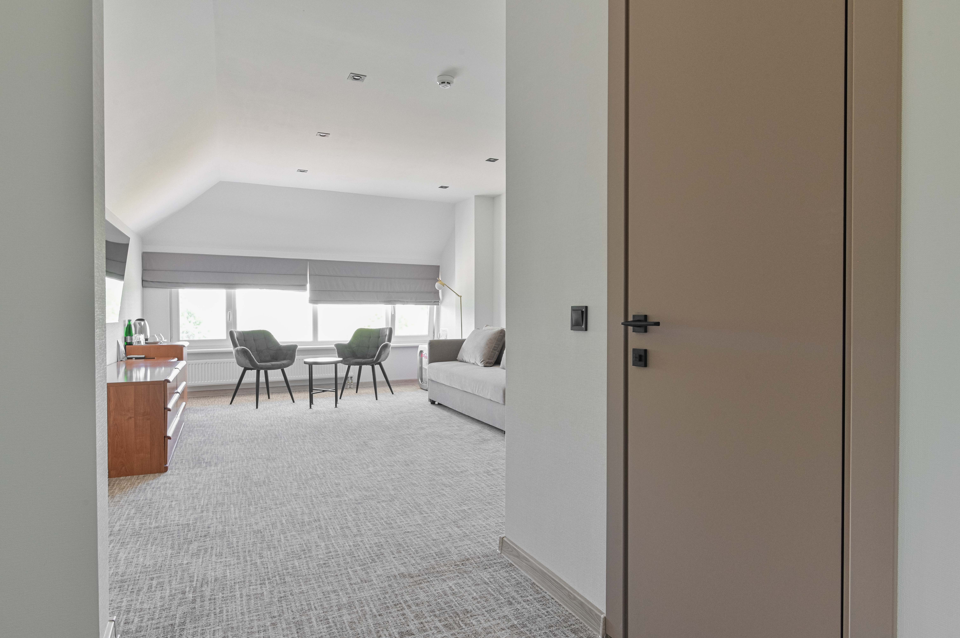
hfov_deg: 84.0
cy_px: 319
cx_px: 480
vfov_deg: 61.9
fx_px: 533
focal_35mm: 20
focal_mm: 20
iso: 2000
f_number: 10
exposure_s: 1/13
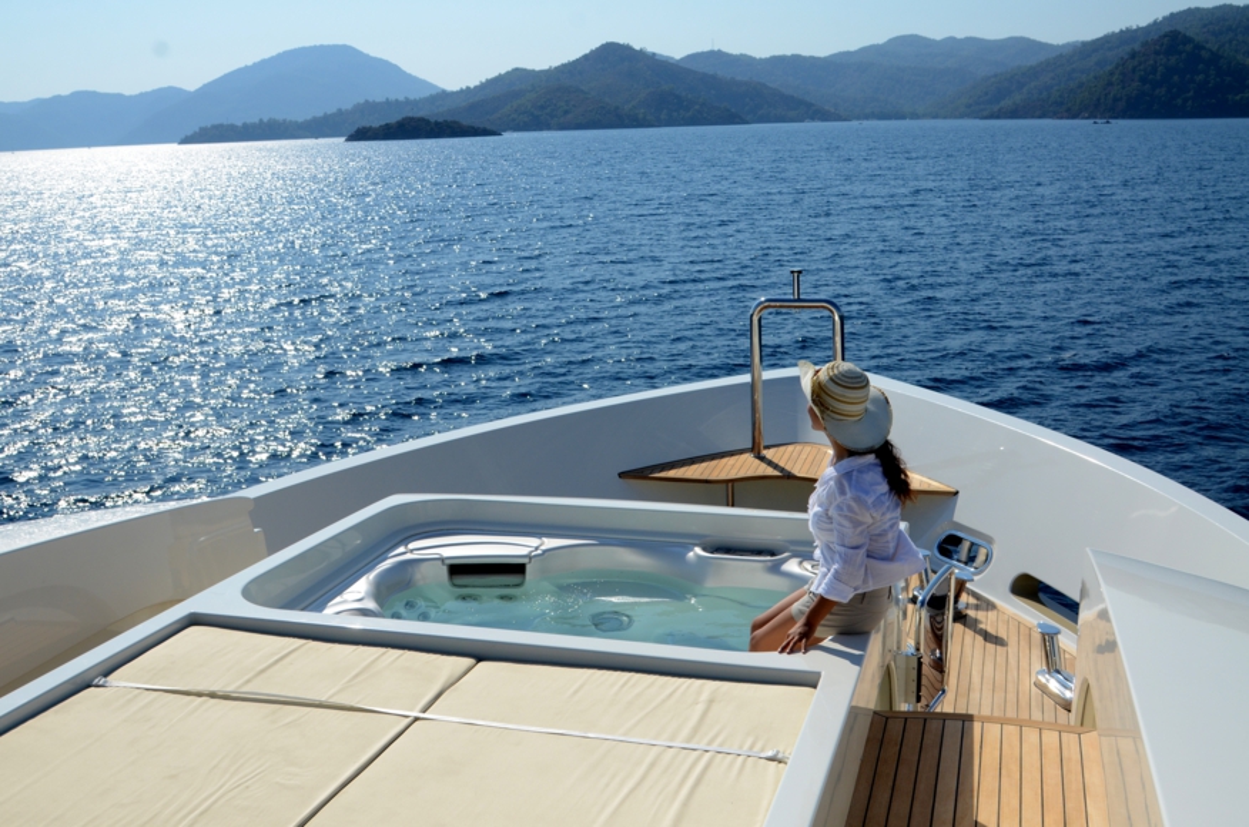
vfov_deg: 36.7
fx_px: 1246
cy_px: 414
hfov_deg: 53.2
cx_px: 624
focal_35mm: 36
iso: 400
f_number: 8
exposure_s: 1/1600
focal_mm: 24
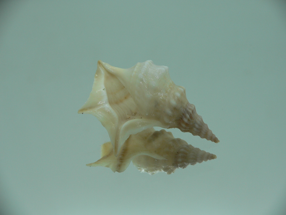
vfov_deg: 40.7
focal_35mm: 35
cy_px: 108
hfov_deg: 52.6
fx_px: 289
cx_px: 143
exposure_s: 1/80
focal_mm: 4.6
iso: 80
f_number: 2.8
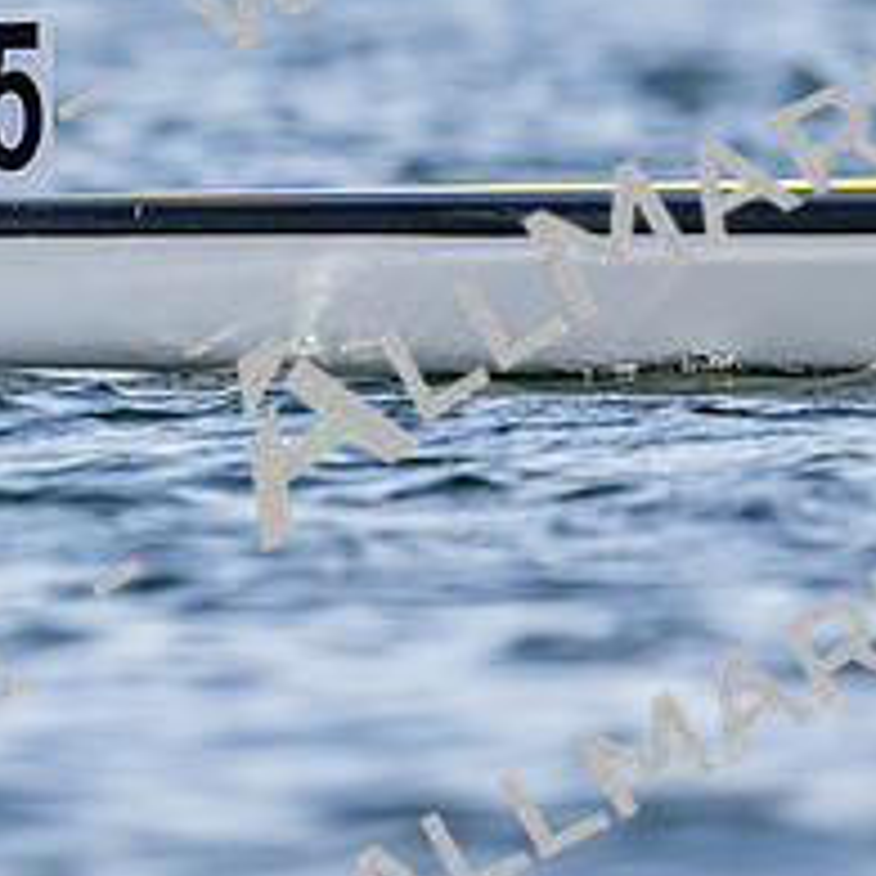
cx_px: -148
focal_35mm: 1518
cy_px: 126
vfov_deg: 1.2
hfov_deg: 1.2
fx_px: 43461
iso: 250
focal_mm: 400
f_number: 4.5
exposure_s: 1/2500
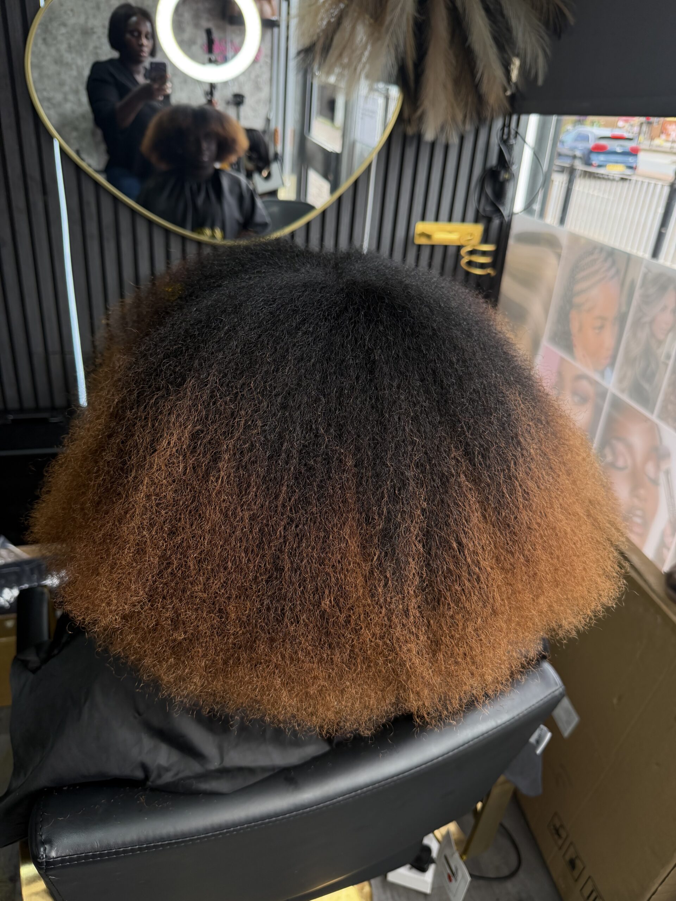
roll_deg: -4.6
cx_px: 338
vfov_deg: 71.6
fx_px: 625
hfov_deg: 56.8
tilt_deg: -26.9
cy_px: 450
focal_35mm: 24
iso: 160
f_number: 1.78
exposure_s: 1/183
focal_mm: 6.76
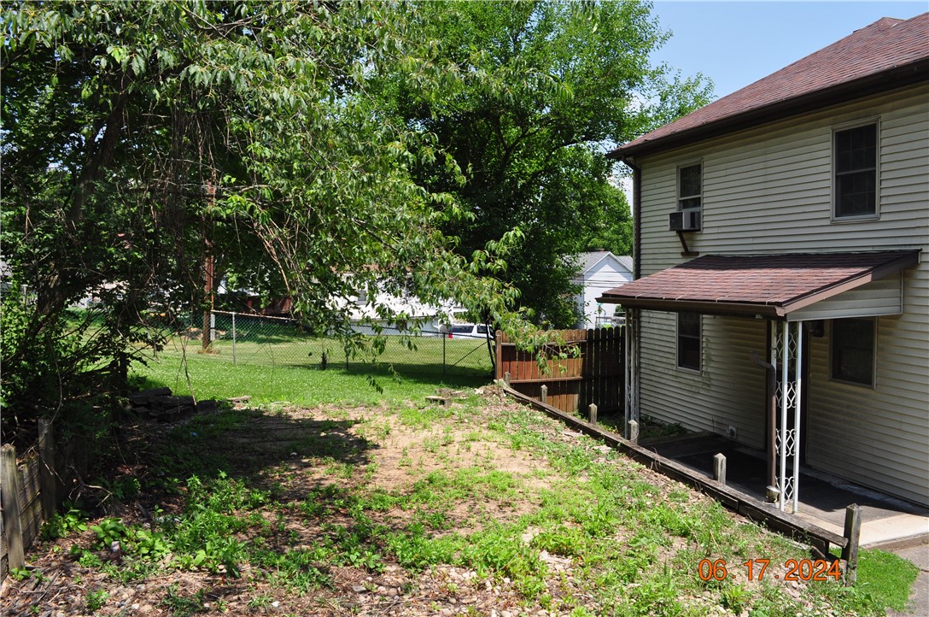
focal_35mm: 27
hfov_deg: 67.5
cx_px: 464
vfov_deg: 47.8
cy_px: 308
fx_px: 696
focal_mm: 18
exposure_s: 1/350
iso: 400
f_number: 9.5
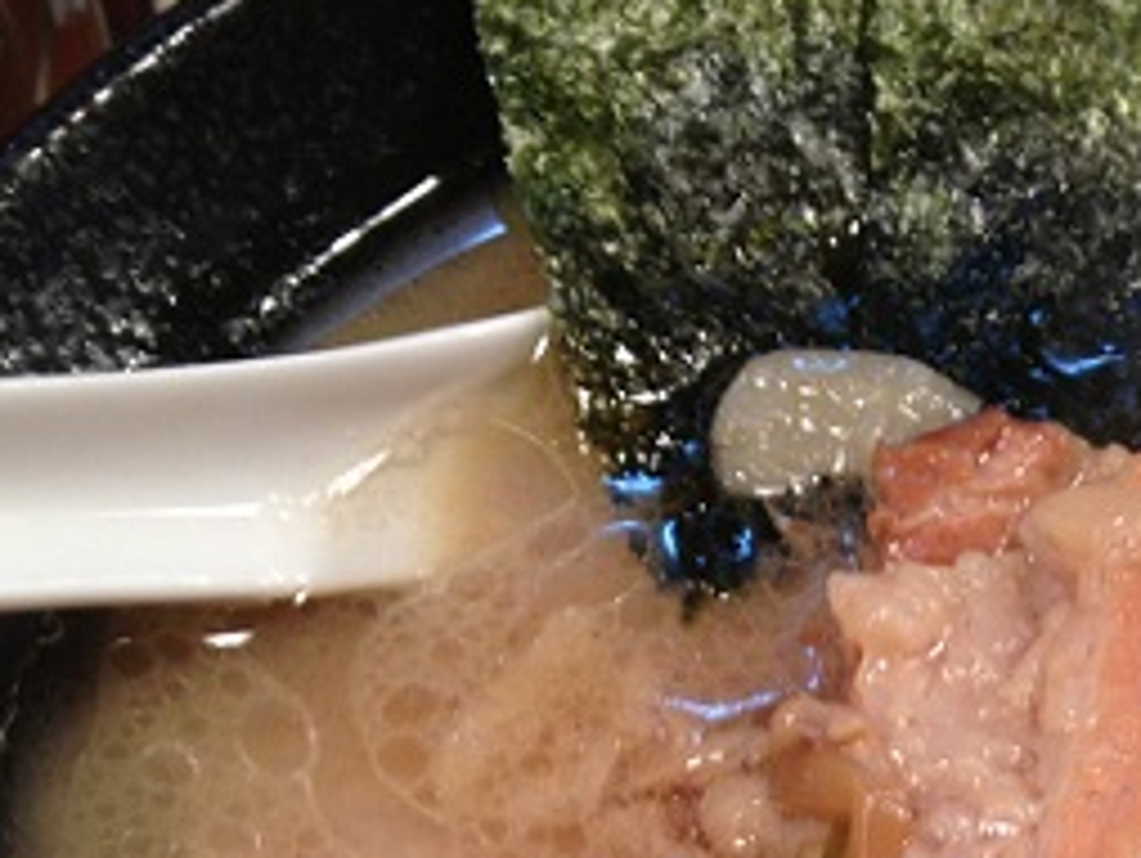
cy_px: 982
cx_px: 1128
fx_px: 2672
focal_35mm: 81
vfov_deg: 17.5
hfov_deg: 23.2
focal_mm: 4.28
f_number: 2.4
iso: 80
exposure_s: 1/20
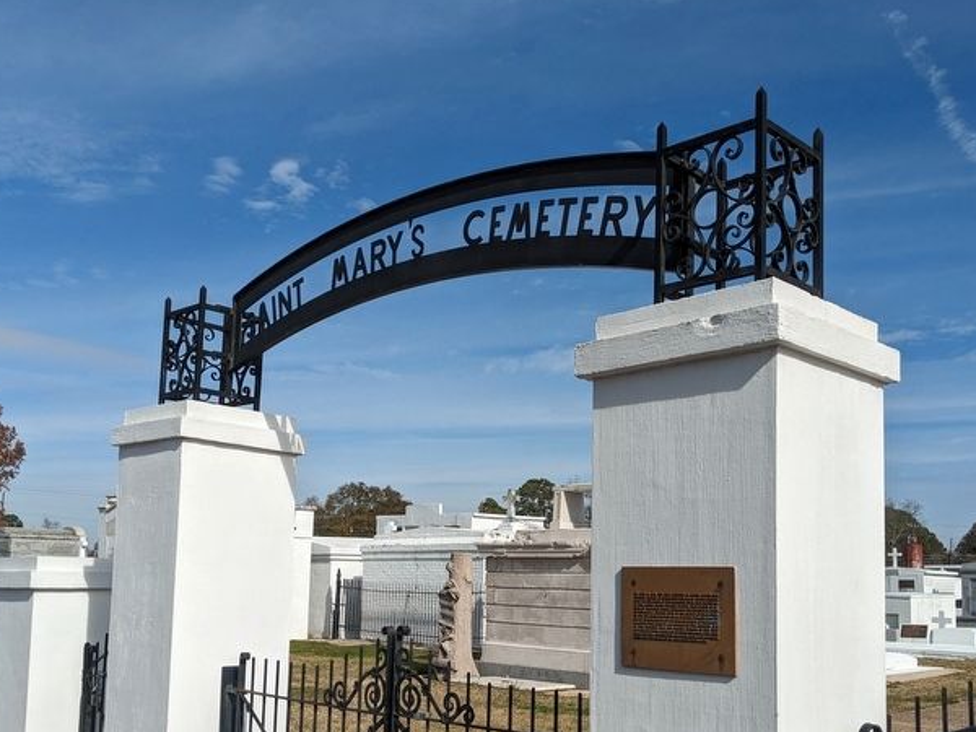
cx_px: 522
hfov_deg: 51.3
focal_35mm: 36
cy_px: 478
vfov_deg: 39.3
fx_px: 1015
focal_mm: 4.38
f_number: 1.73
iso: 76
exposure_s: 1/7812
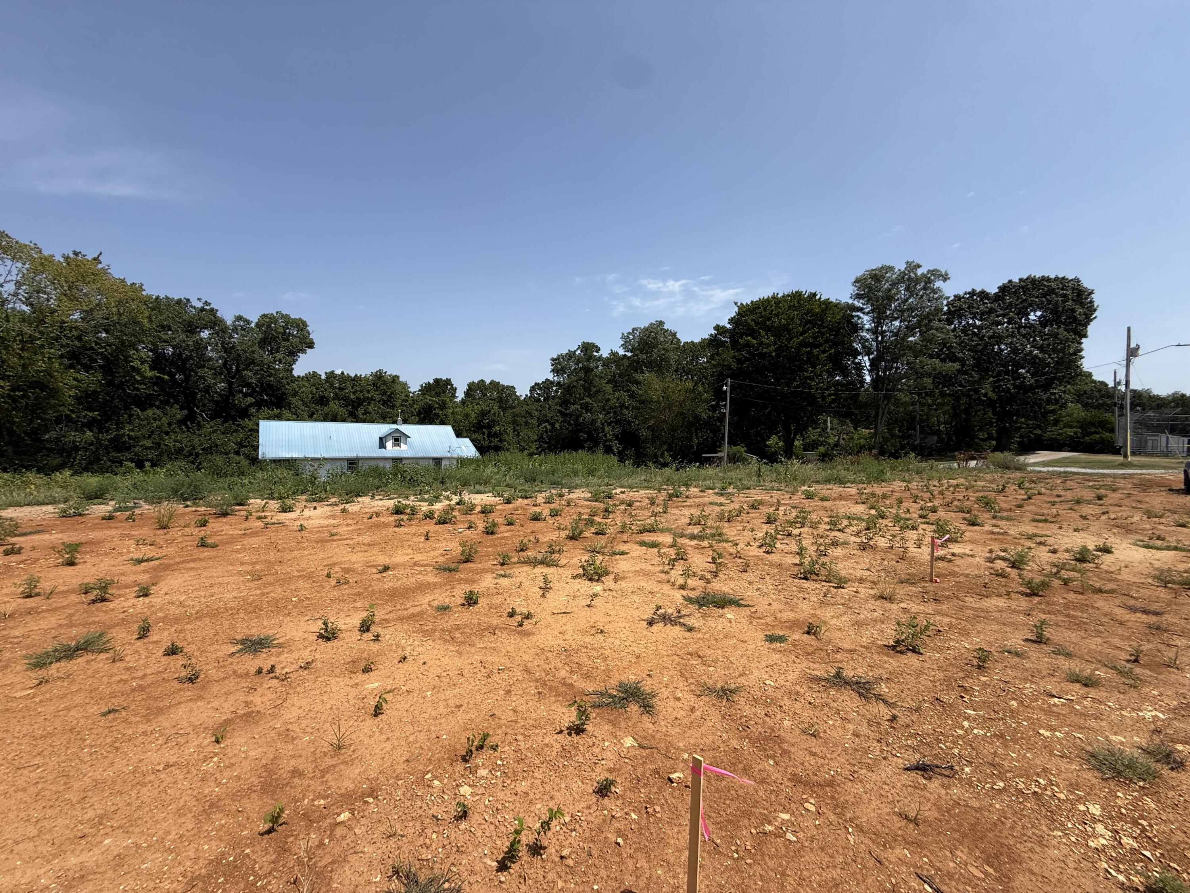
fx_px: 481
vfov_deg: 85.7
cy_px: 446
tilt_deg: -1.8
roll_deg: -1.8
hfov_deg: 102.1
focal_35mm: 14
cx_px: 595
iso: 50
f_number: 2.2
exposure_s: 1/2237
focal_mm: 2.22
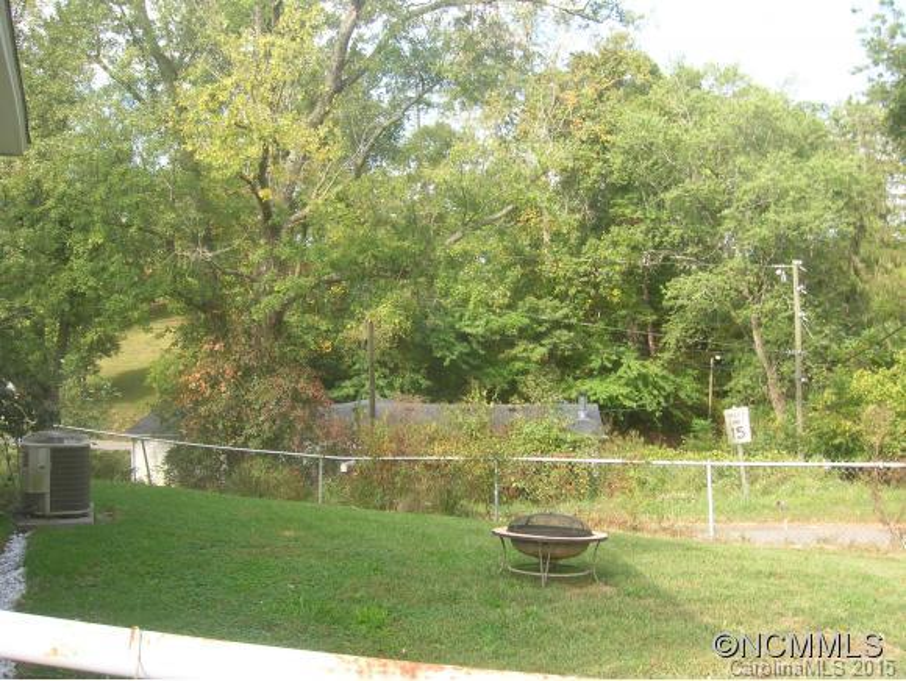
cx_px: 453
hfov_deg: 53.9
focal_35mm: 34
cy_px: 340
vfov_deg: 41.8
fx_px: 891
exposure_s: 1/70.2
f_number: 4.9
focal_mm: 5.7
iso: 50
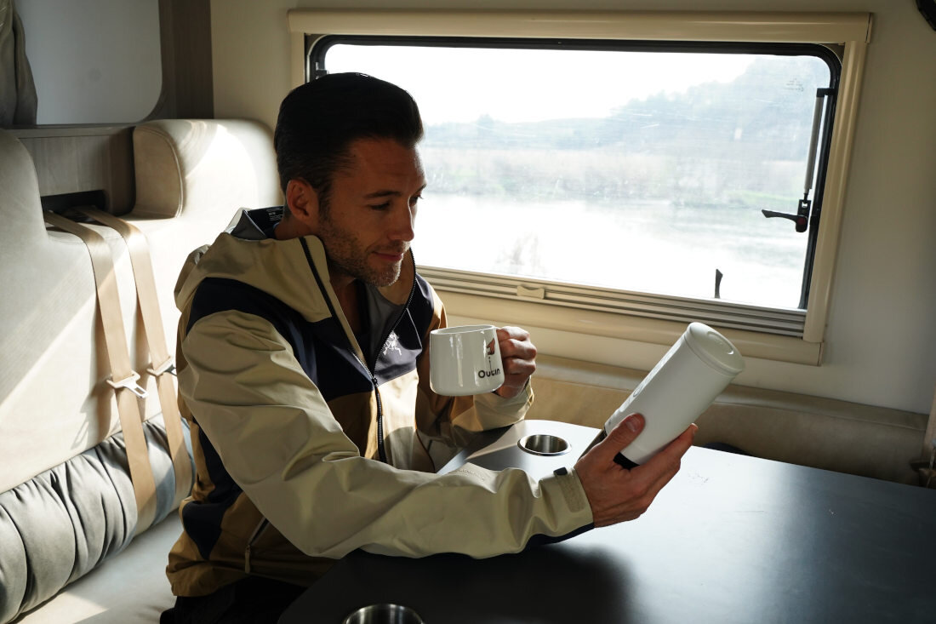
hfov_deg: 57.2
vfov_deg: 40.0
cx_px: 468
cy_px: 312
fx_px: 858
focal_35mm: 33
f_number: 6.3
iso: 1600
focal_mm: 33
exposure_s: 1/160
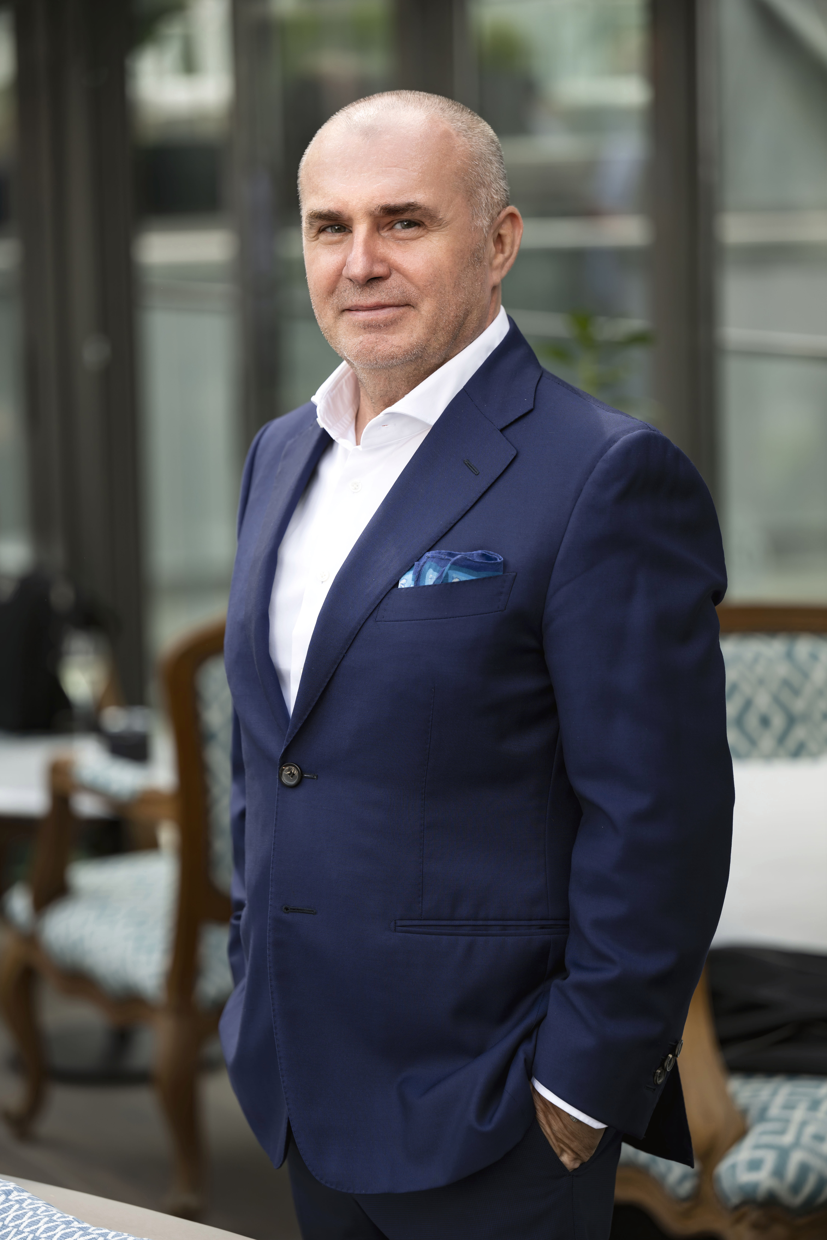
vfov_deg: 17.1
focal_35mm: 120
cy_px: 620
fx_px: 4135
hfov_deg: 11.4
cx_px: 414
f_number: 2.8
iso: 100
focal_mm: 120
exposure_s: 1/500
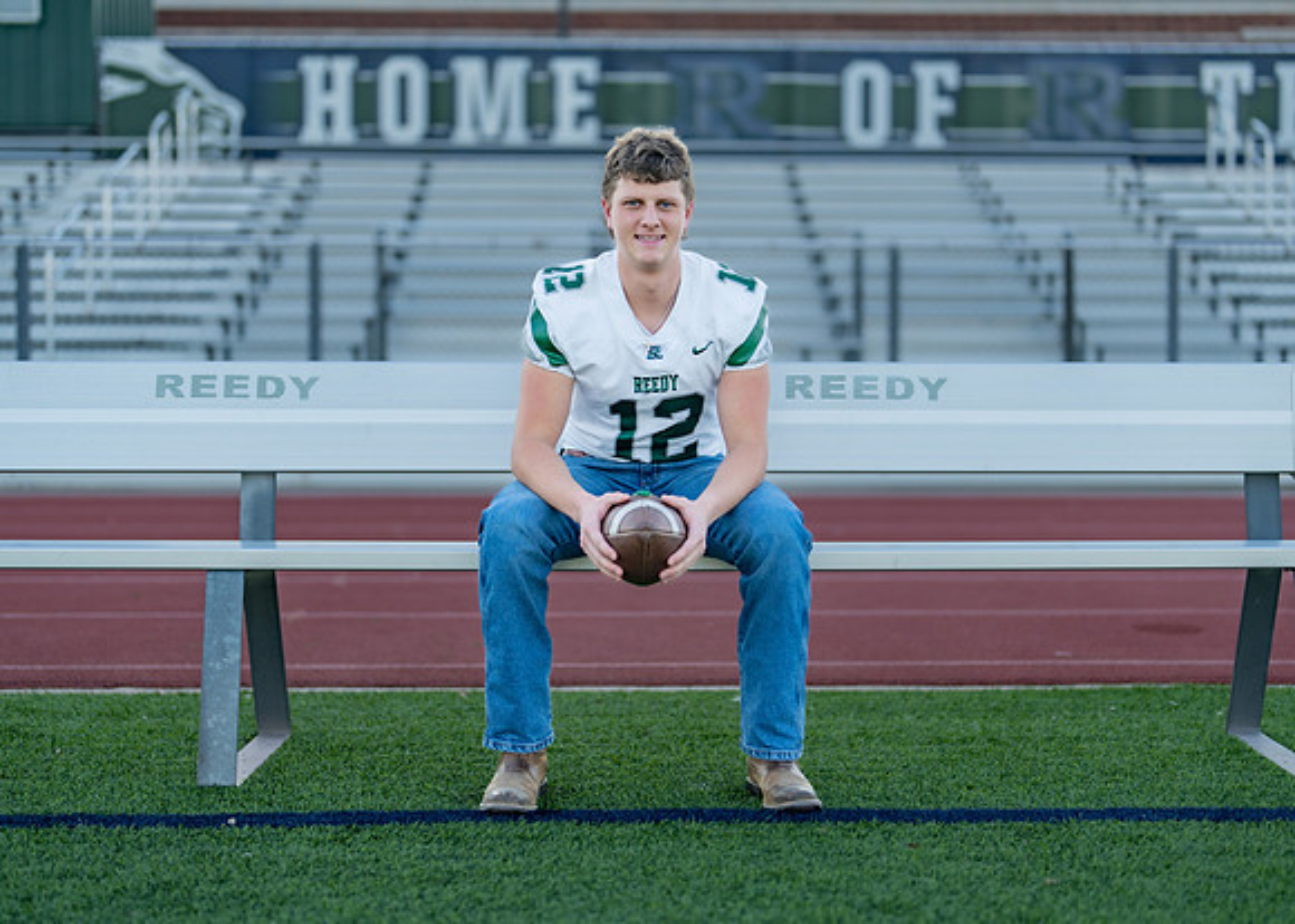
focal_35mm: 59
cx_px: 675
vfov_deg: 24.2
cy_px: 416
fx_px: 2153
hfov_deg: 33.5
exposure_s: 1/2000
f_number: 1.2
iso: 100
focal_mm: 50
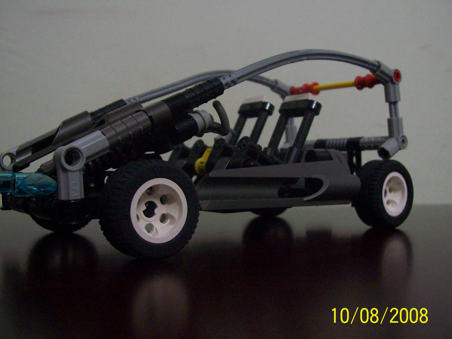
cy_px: 164
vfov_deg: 35.9
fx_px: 522
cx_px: 213
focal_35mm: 40
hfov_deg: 46.8
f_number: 2.7
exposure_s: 1/8
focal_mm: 6
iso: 200
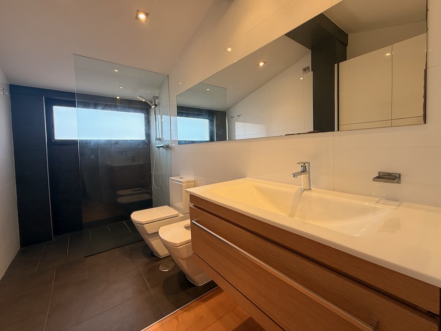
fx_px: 191
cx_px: 223
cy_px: 155
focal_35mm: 15
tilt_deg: -1.0
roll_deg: +1.5
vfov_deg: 81.7
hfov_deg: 98.2
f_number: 2.2
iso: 80
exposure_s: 1/100
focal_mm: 2.22
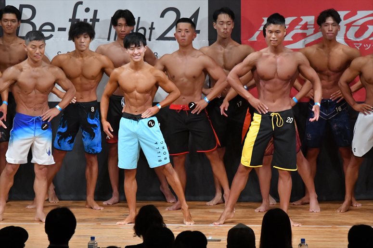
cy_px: 124
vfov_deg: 5.1
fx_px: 2796
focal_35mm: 270
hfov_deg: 7.6
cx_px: 186
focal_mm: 180
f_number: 5.6
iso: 8000
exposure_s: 1/400
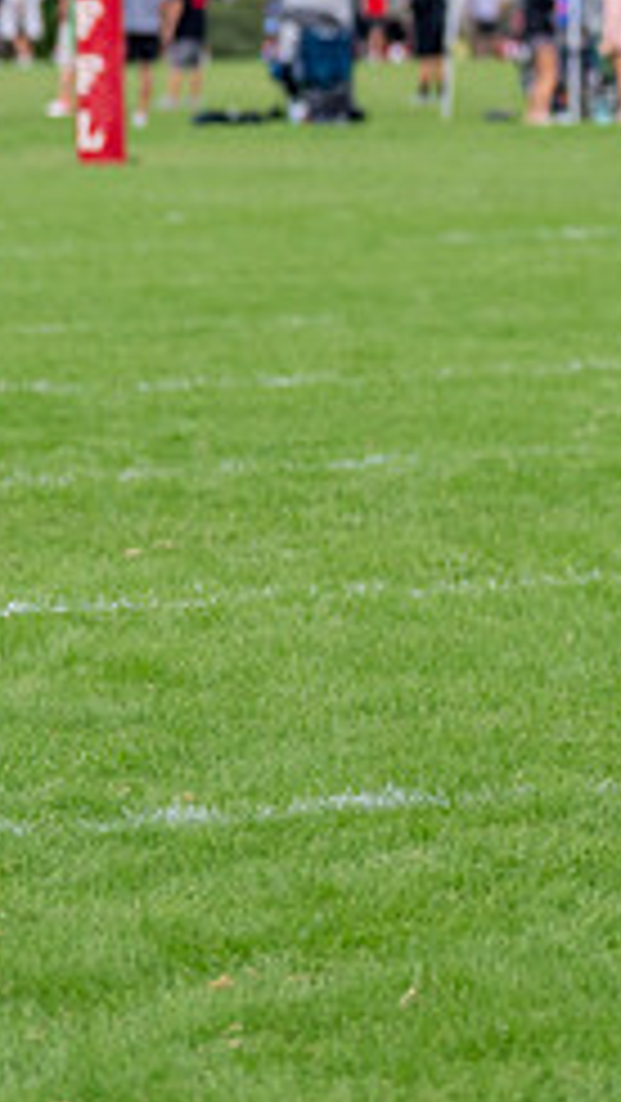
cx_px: 1237
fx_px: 8890
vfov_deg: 7.1
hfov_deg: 4.0
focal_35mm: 304
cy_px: 201
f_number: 2.8
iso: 500
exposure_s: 1/1600
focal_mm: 88
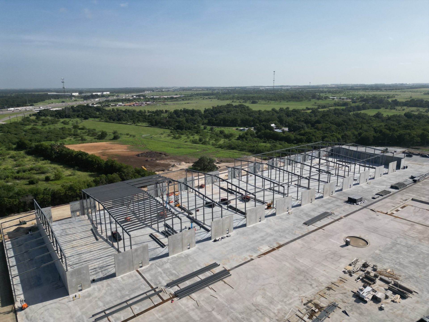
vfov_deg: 56.8
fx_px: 297
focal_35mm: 24
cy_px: 161
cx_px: 214
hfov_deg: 71.6
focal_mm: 6.72
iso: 110
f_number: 1.7
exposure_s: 1/4000
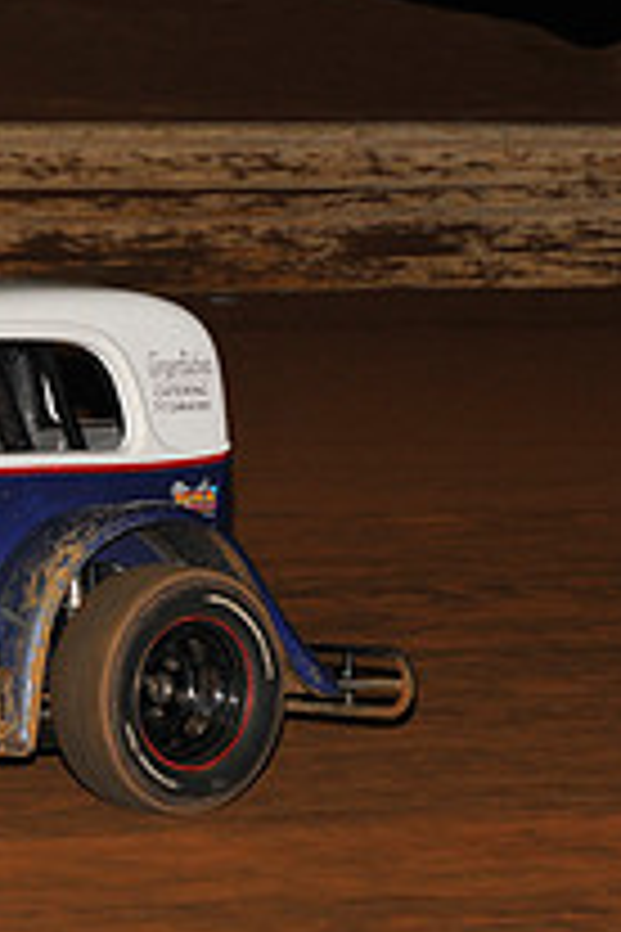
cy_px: 414
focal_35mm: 280
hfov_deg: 4.9
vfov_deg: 7.4
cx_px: -428
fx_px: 7244
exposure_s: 1/250
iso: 500
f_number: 7.1
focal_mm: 100
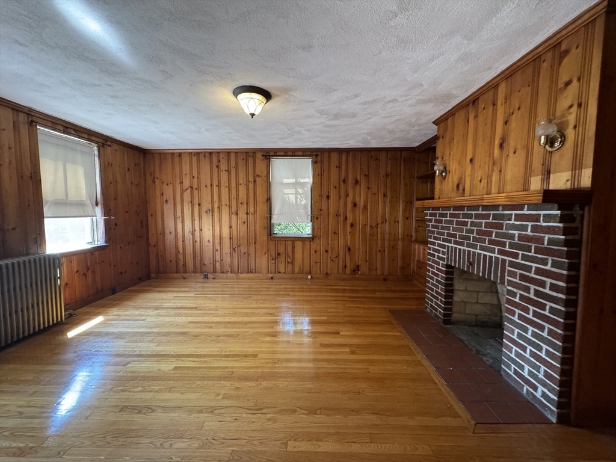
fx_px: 249
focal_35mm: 14
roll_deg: -0.7
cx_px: 308
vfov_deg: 85.7
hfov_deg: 102.1
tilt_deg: -3.9
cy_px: 231
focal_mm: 2.22
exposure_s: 1/60
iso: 640
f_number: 2.2
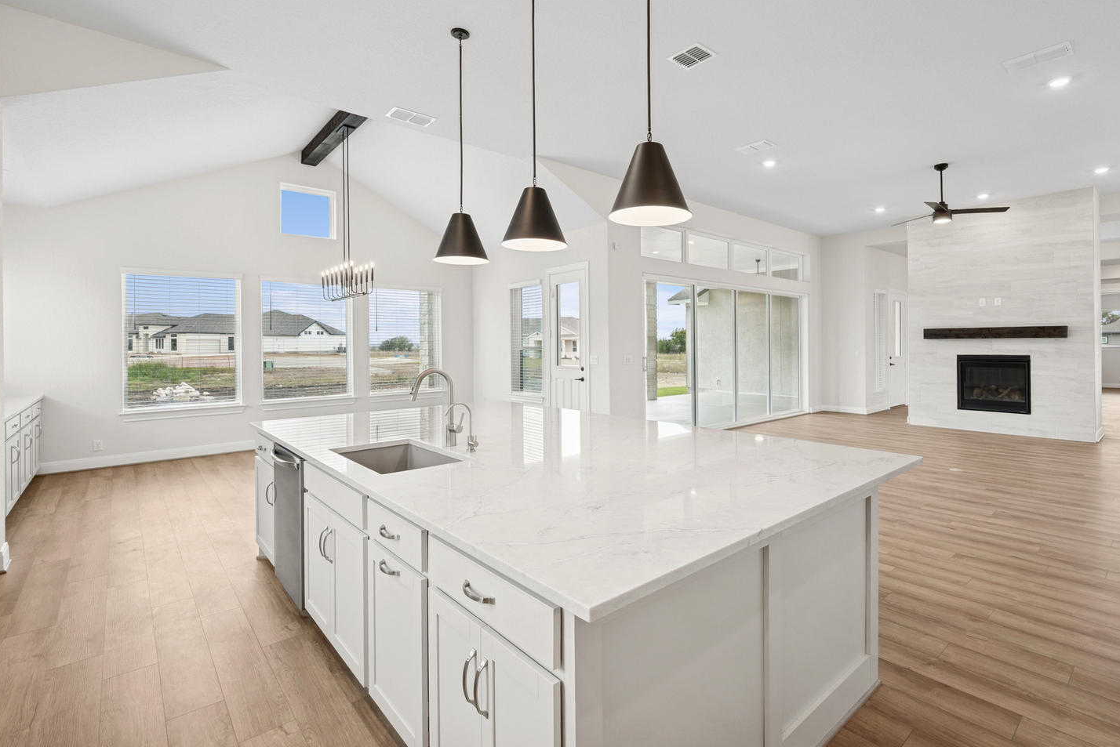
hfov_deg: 92.8
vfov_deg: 70.4
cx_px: 629
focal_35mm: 17
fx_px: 529
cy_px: 343
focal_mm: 15
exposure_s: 1/13
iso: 100
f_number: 9
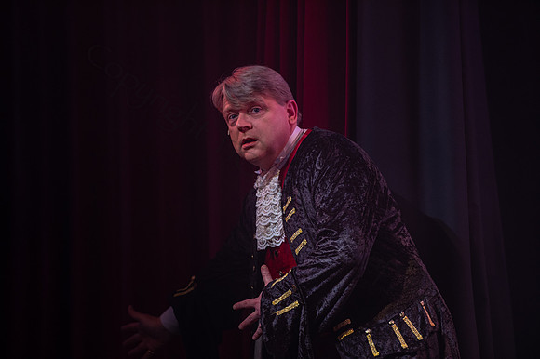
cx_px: 270
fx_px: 2998
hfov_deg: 10.3
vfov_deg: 6.9
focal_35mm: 200
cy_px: 180
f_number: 2.8
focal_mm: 200
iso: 1000
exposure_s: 1/100
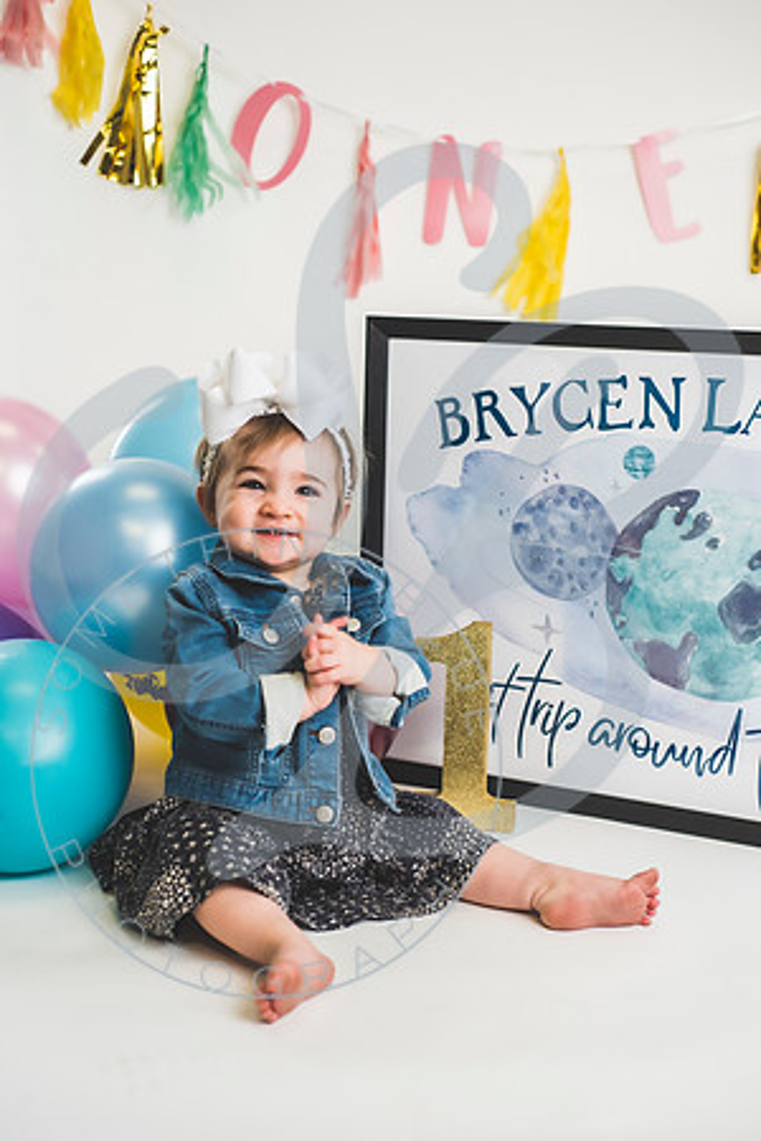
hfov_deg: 27.0
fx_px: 1585
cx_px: 380
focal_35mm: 50
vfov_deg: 39.6
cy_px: 570
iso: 200
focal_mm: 50
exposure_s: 1/160
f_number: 2.8
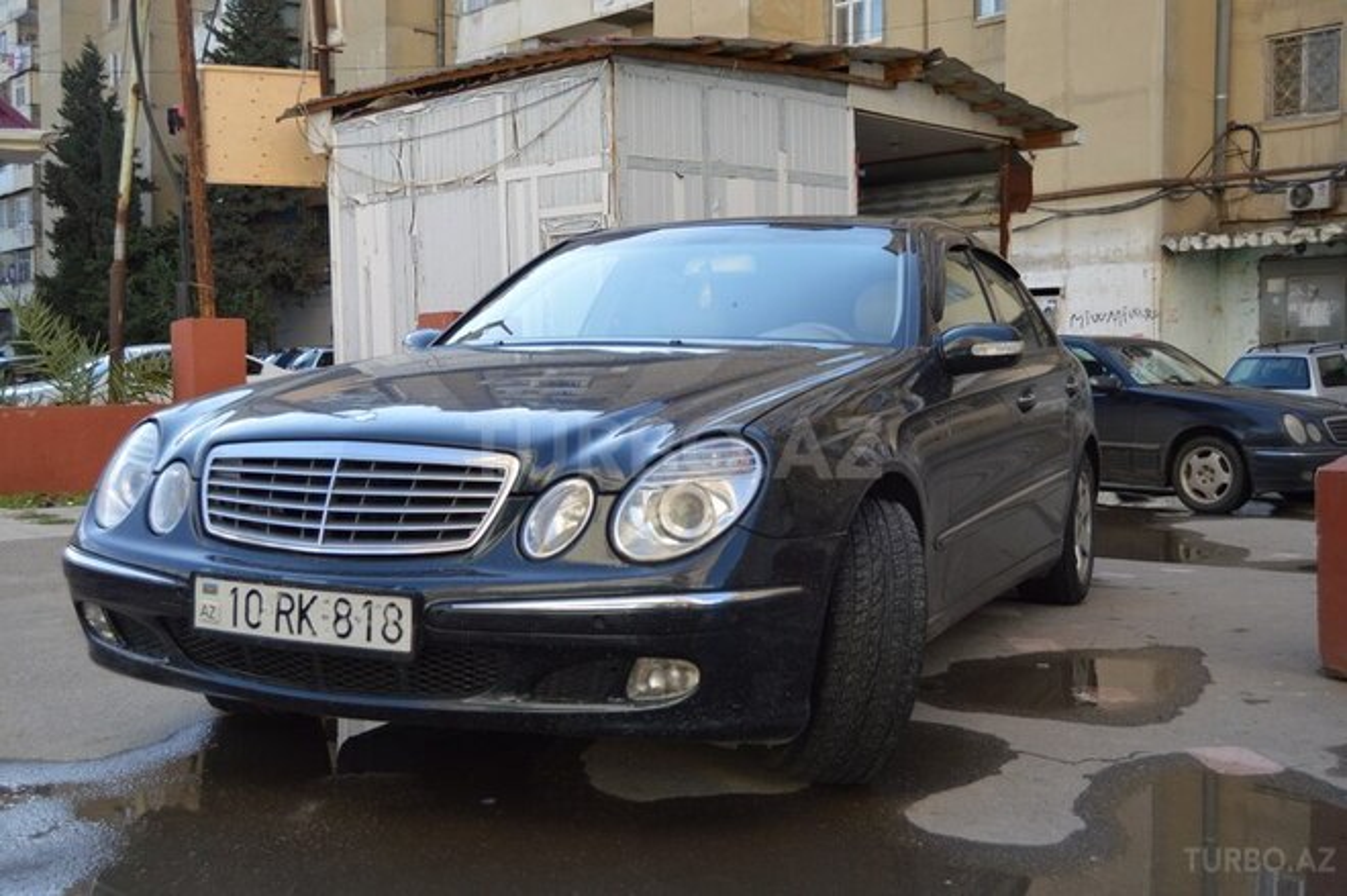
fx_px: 1458
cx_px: 674
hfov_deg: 49.6
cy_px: 448
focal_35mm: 39
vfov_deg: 34.2
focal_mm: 26
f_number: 4
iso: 400
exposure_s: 1/800
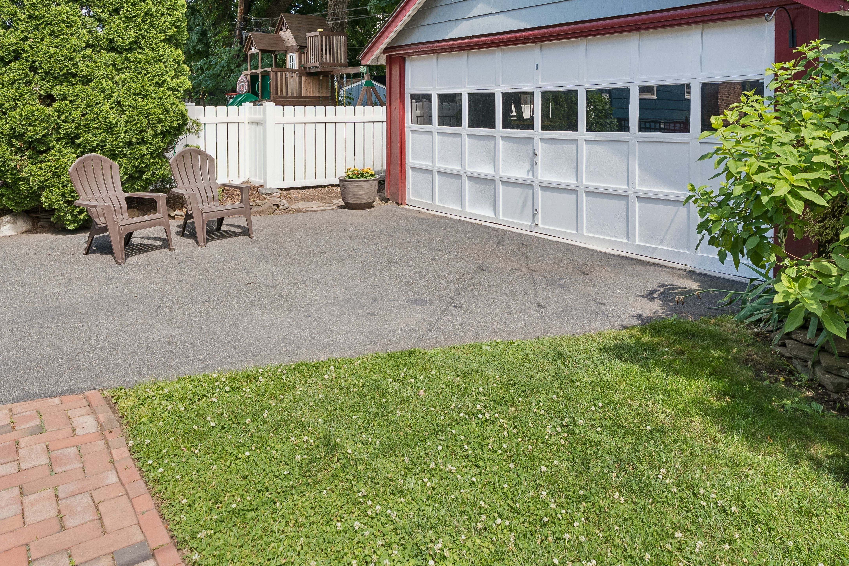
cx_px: 418
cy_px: 135
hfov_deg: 69.4
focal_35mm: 26
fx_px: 613
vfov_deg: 47.5
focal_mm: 16
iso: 125
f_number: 7.1
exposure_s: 1/50
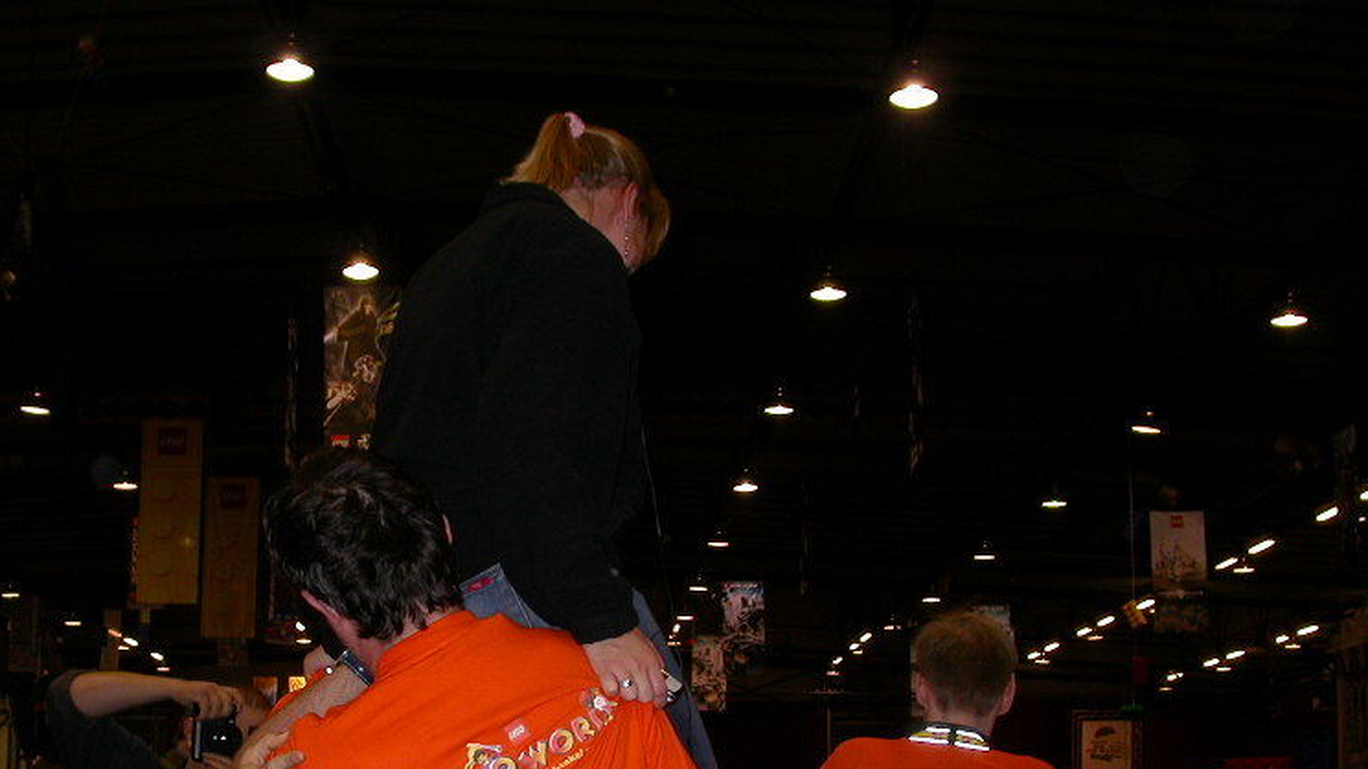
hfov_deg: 36.3
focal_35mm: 57
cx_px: 478
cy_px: 581
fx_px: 2067
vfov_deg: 20.9
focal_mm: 7.85
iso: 100
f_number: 2.6
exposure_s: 1/60
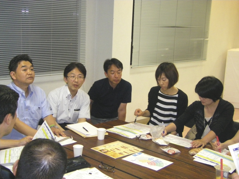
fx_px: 387
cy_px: 90
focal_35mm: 56
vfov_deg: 26.1
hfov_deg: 34.3
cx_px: 120
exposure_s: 1/60
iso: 500
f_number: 3.7
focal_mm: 9.3
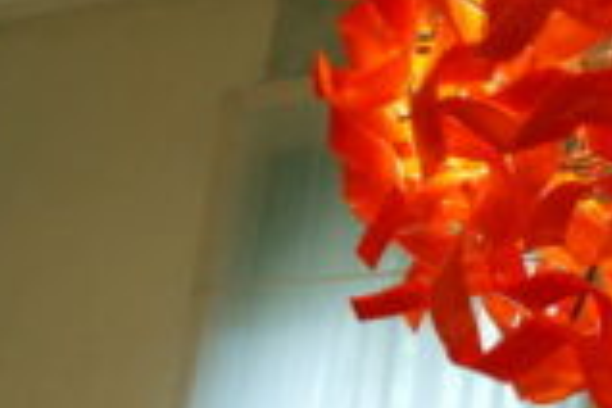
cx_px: 666
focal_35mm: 128
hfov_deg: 15.6
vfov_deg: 10.6
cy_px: -13
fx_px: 2169
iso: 800
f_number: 5
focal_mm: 27
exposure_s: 1/100
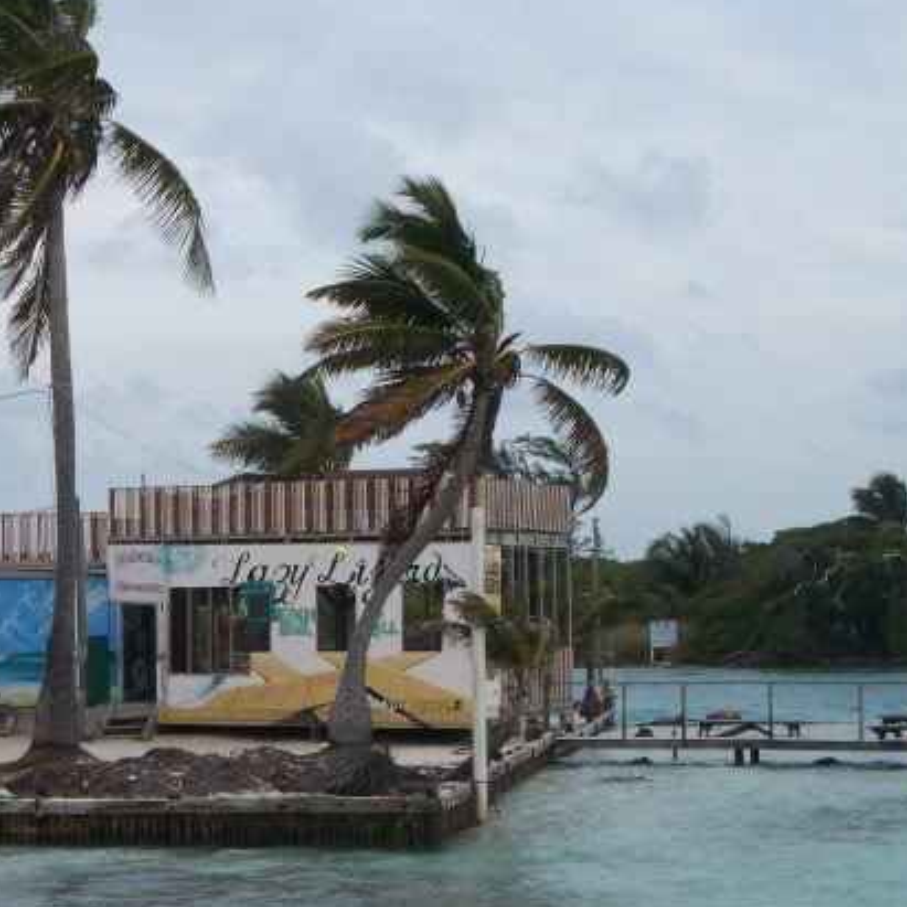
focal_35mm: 105
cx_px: 124
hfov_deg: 16.4
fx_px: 3113
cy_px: 466
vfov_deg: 16.6
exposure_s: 1/320
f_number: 3.1
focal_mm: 12.89
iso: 64
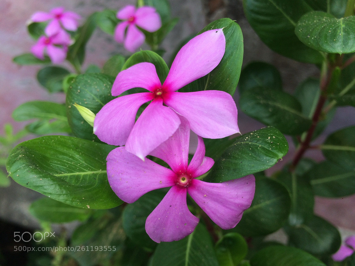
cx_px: 178
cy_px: 133
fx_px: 297
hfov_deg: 61.7
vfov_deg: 48.2
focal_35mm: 29
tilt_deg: -62.5
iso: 32
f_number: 2.2
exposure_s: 1/176
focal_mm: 4.15
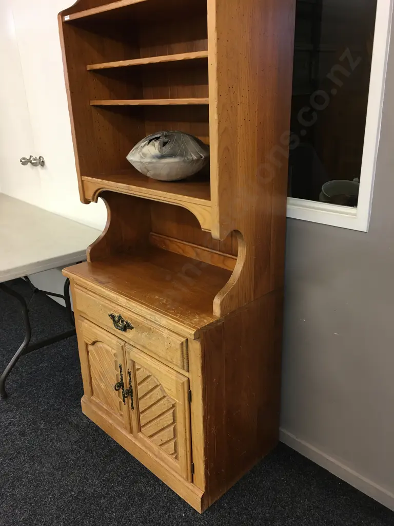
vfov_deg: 61.7
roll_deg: +1.5
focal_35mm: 29
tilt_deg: -18.5
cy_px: 263
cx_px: 197
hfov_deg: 48.2
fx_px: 440
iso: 64
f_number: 2.2
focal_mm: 4.15
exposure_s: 1/17
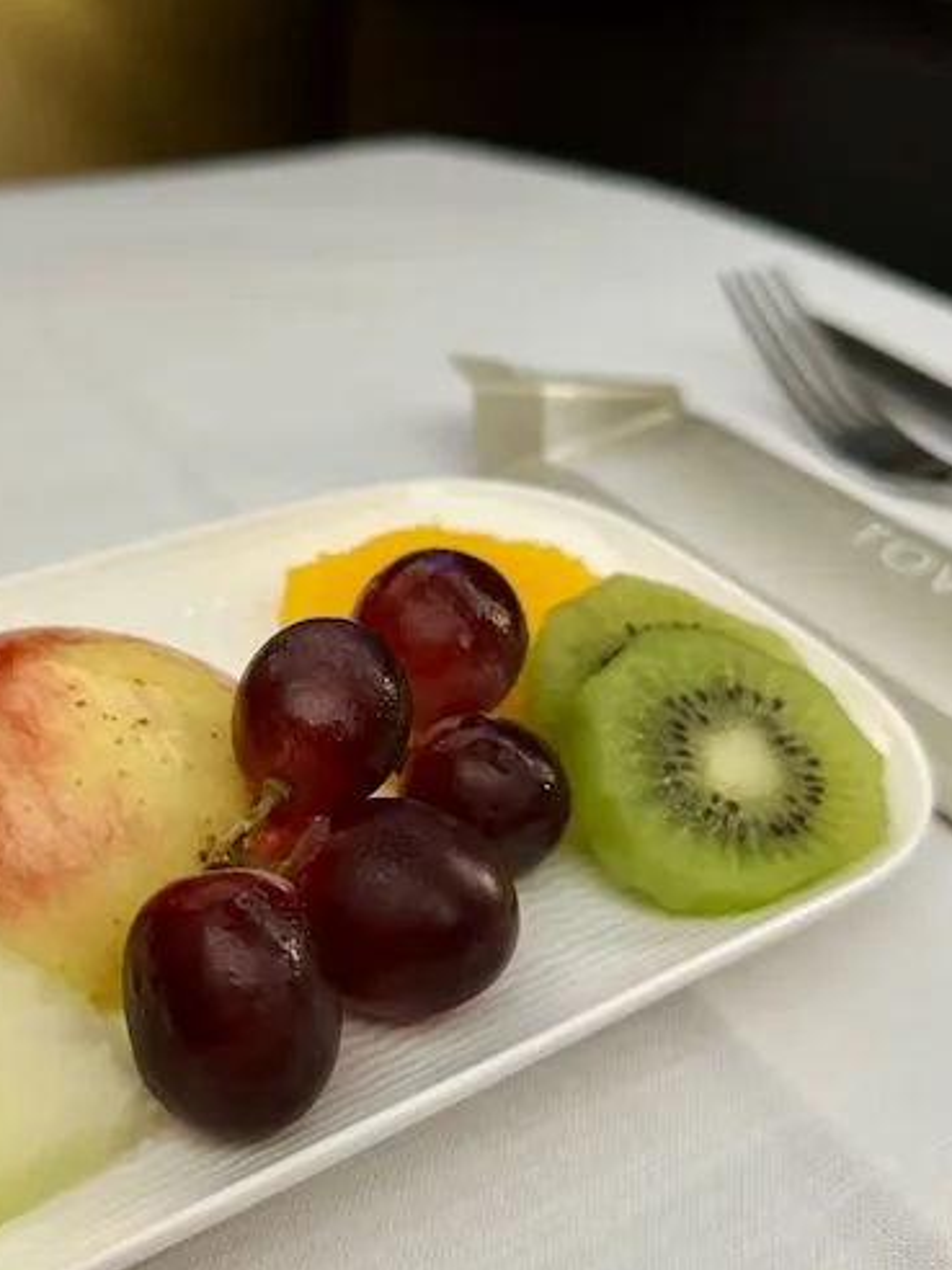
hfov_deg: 36.4
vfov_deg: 47.9
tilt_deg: -35.8
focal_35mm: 39
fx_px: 1430
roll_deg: -3.0
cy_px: 658
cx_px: 302
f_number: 1.78
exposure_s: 1/38
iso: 1000
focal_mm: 6.86
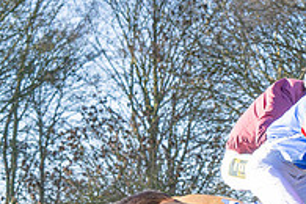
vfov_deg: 5.3
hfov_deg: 7.9
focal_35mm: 258
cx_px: 404
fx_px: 2193
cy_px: 343
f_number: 4.5
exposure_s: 1/1250
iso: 400
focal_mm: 47
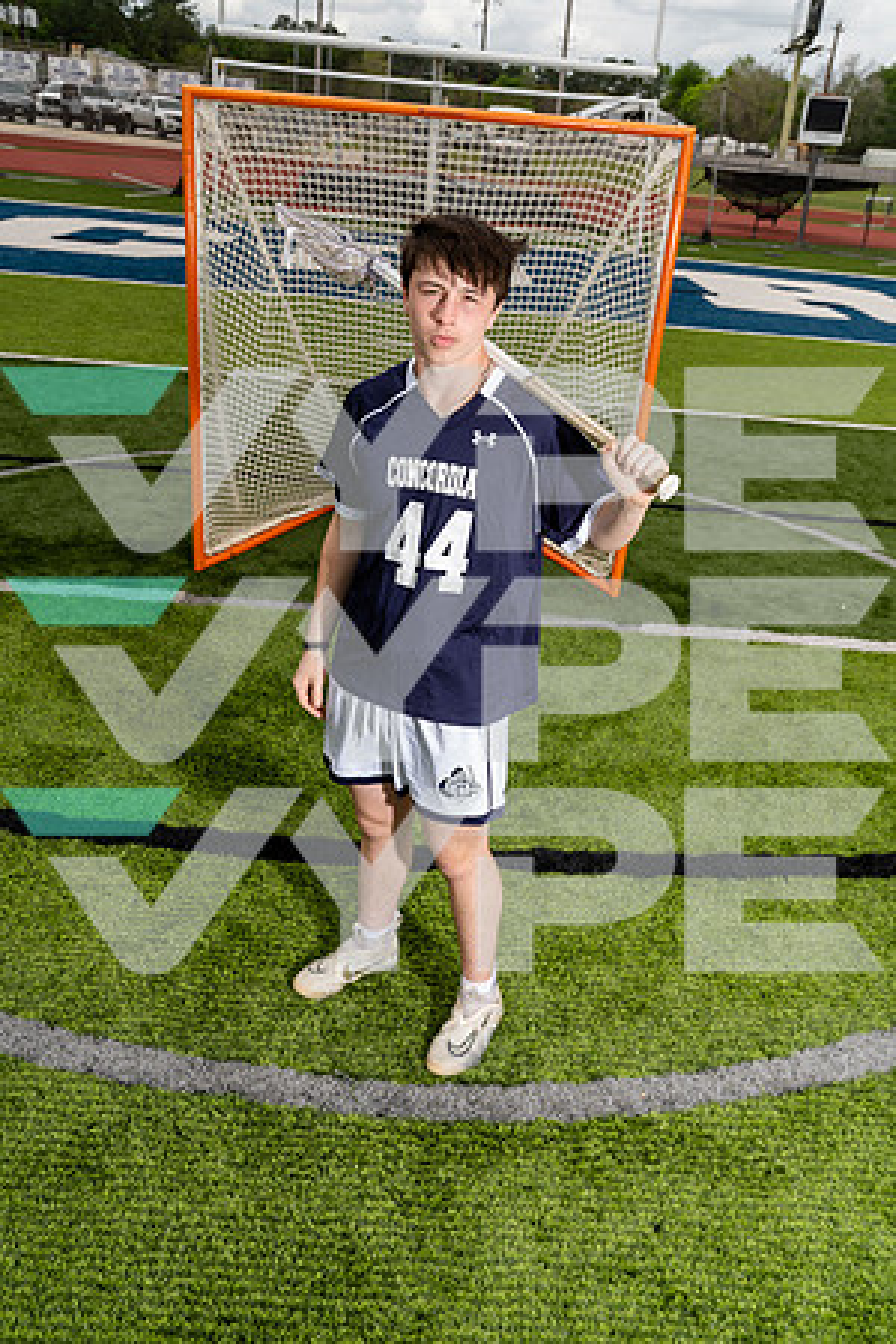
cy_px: 672
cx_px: 448
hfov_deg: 41.1
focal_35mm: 32
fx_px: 1195
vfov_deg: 58.7
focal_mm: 32
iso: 250
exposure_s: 1/250
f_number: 9
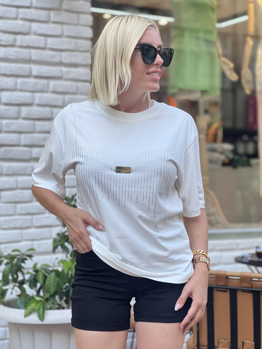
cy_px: 174
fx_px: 777
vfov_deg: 25.3
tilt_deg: +3.3
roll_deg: -0.7
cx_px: 131
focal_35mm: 77
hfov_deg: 19.1
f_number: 2.8
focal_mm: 9
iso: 32
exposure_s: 1/121
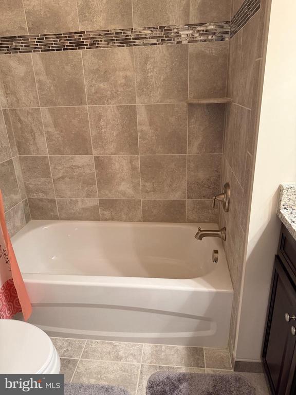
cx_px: 148
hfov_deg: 56.8
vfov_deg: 71.6
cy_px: 198
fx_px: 274
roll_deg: +3.9
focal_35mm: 24
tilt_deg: -19.5
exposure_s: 1/60
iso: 400
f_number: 1.78
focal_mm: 6.76
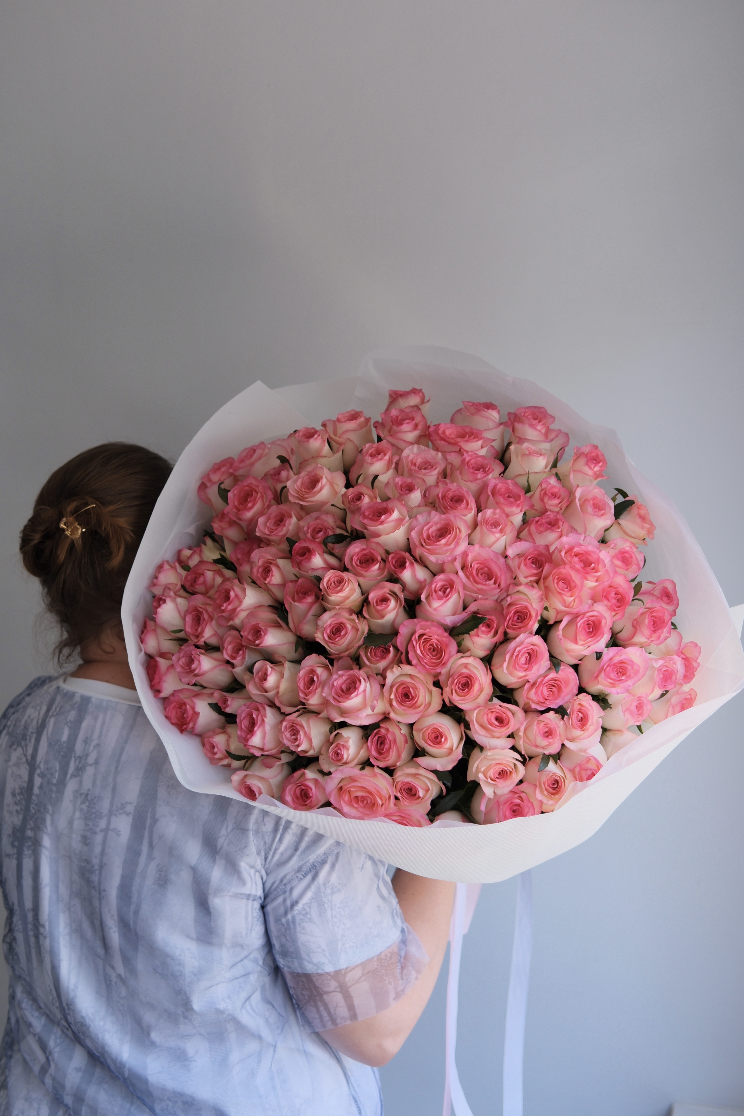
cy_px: 558
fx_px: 1643
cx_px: 372
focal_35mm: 53
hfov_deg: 25.5
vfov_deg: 37.5
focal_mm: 35
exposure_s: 1/640
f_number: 2.5
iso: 500
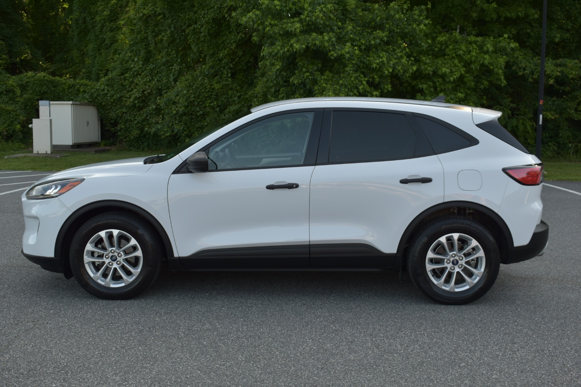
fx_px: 654
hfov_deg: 47.9
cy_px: 194
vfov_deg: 33.0
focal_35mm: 40
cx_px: 290
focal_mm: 27
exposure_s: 1/125
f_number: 5.6
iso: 100
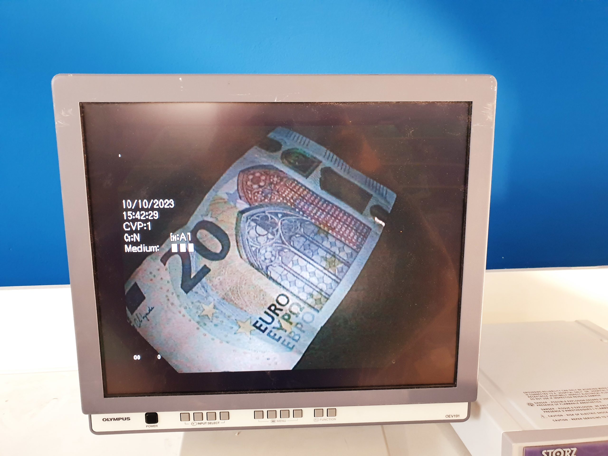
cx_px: 304
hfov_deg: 67.3
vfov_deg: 53.1
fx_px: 457
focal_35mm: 26
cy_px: 228
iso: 320
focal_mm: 4.3
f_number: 2.4
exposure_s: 1/33
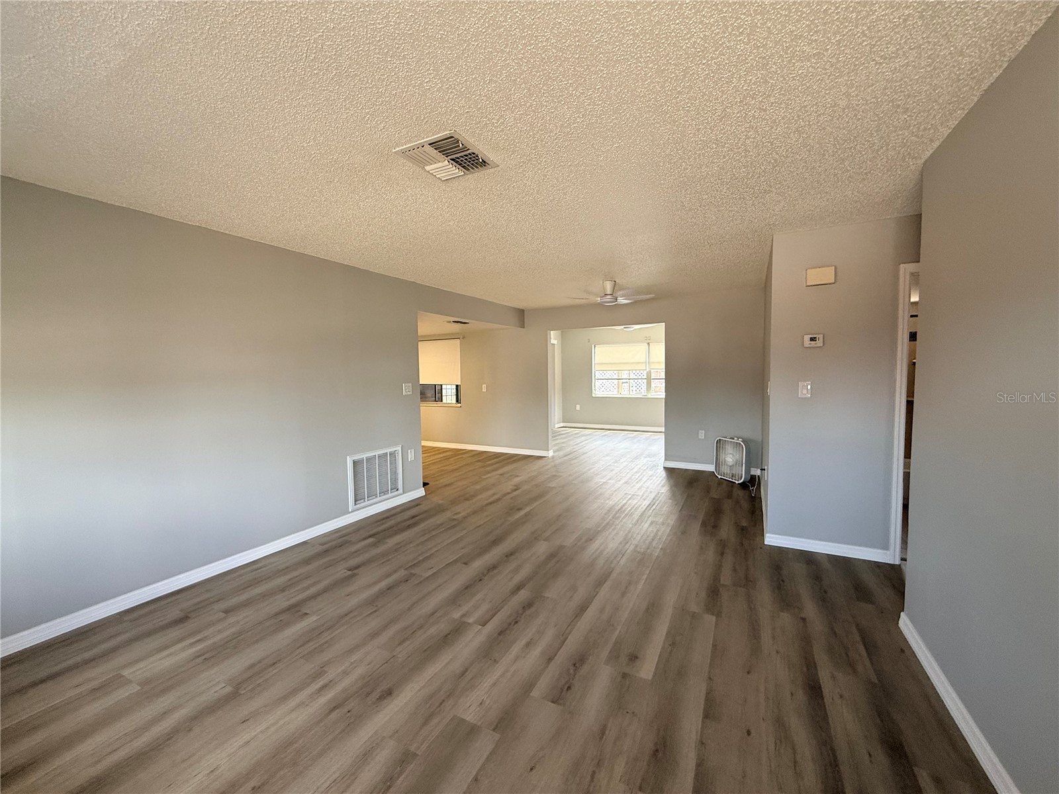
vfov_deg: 85.7
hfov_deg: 102.1
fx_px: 428
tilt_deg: -3.4
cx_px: 530
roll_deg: +1.3
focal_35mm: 14
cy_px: 397
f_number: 2.2
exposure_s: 1/99
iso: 125
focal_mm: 2.22
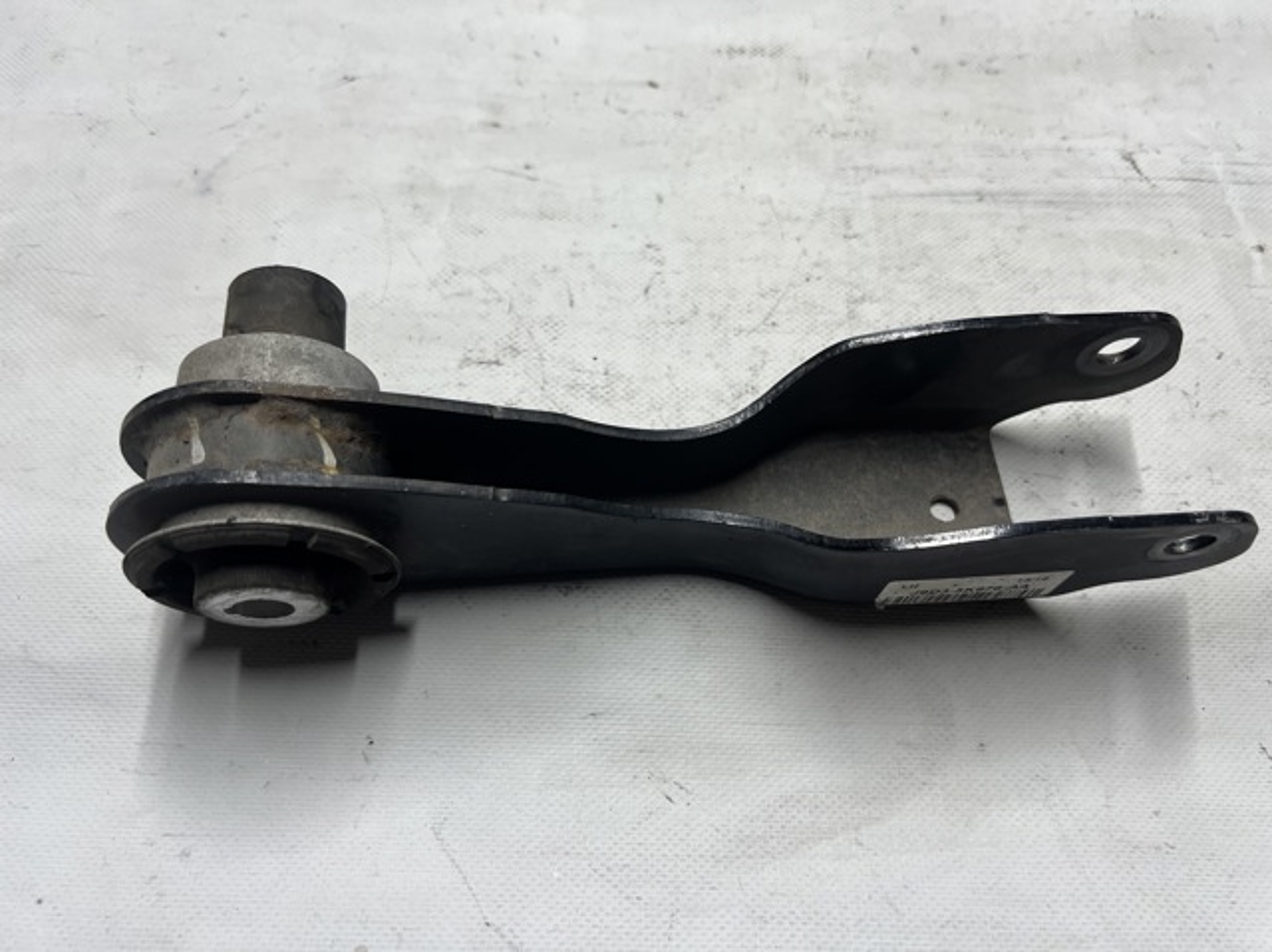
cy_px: 476
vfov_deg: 53.0
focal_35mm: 26
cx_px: 636
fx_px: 955
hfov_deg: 67.3
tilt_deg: -63.0
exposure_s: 1/100
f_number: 1.5
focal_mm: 5.7
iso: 80
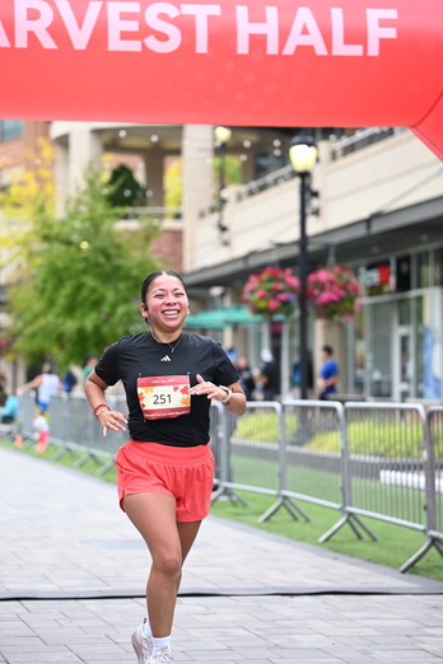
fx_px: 1790
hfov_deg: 14.1
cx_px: 218
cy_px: 332
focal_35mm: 97
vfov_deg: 21.0
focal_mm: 92
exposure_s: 1/2000
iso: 640
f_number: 2.8
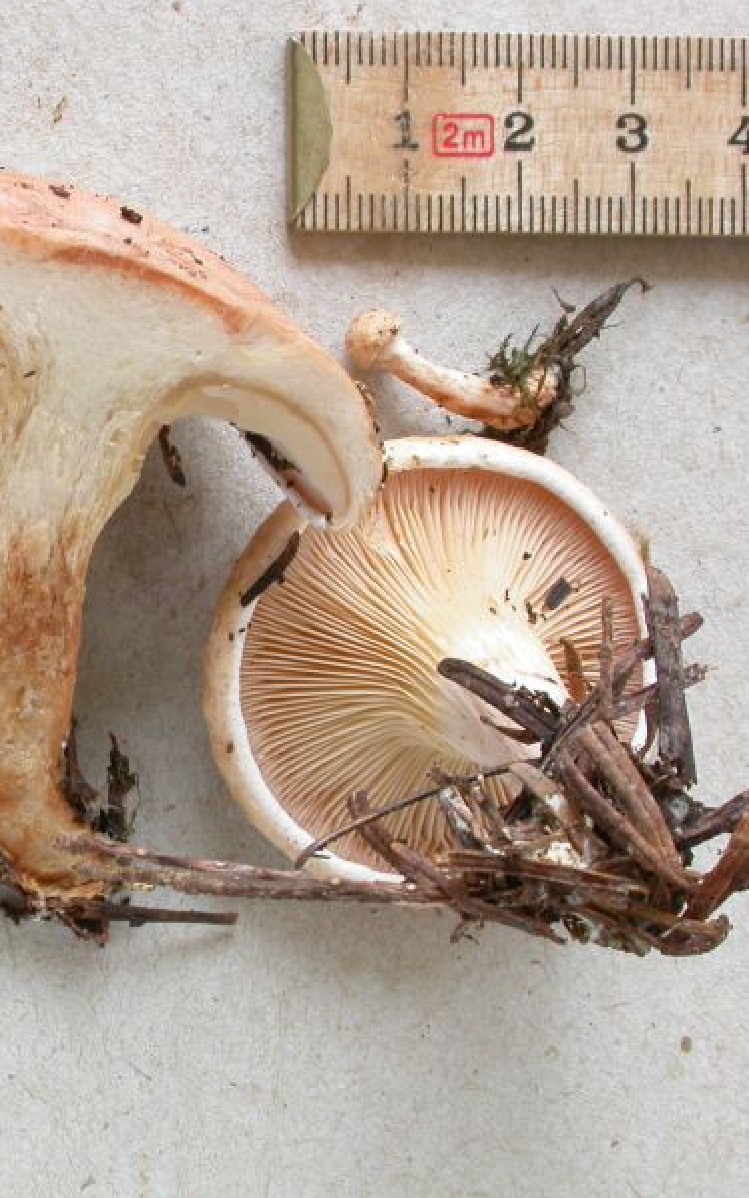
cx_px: -50
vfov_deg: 23.6
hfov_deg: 14.5
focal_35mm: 88
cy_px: 598
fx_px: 2875
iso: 100
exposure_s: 1/8.6
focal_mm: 12.9
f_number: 7.1
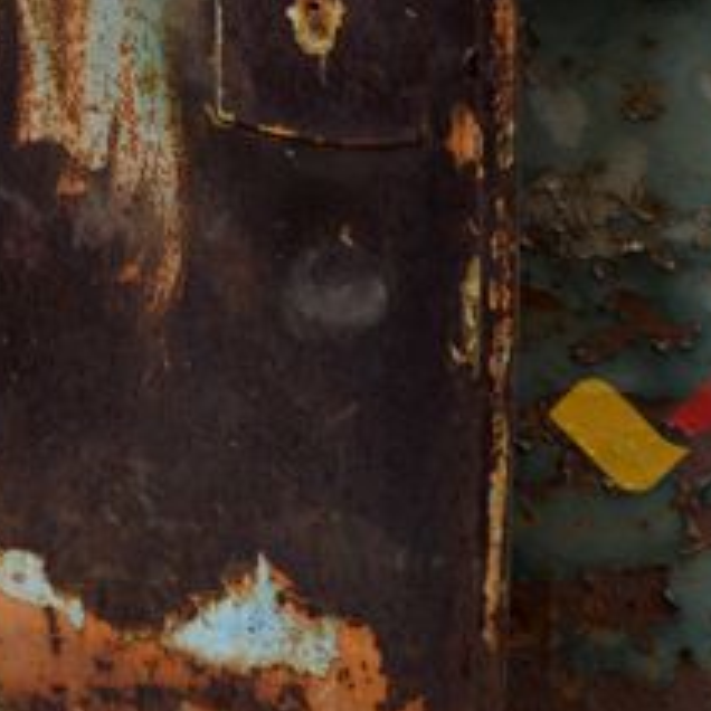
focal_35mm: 298
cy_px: -241
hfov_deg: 5.9
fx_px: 6920
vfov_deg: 5.8
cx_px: 10
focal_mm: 55
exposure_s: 1/125
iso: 400
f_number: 5.6
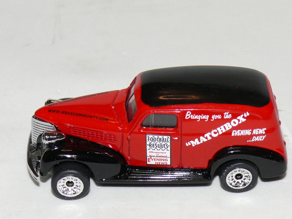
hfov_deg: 17.1
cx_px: 161
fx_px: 970
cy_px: 122
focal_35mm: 115
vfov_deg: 12.9
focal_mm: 12.8
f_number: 4
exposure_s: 1/30
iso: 100
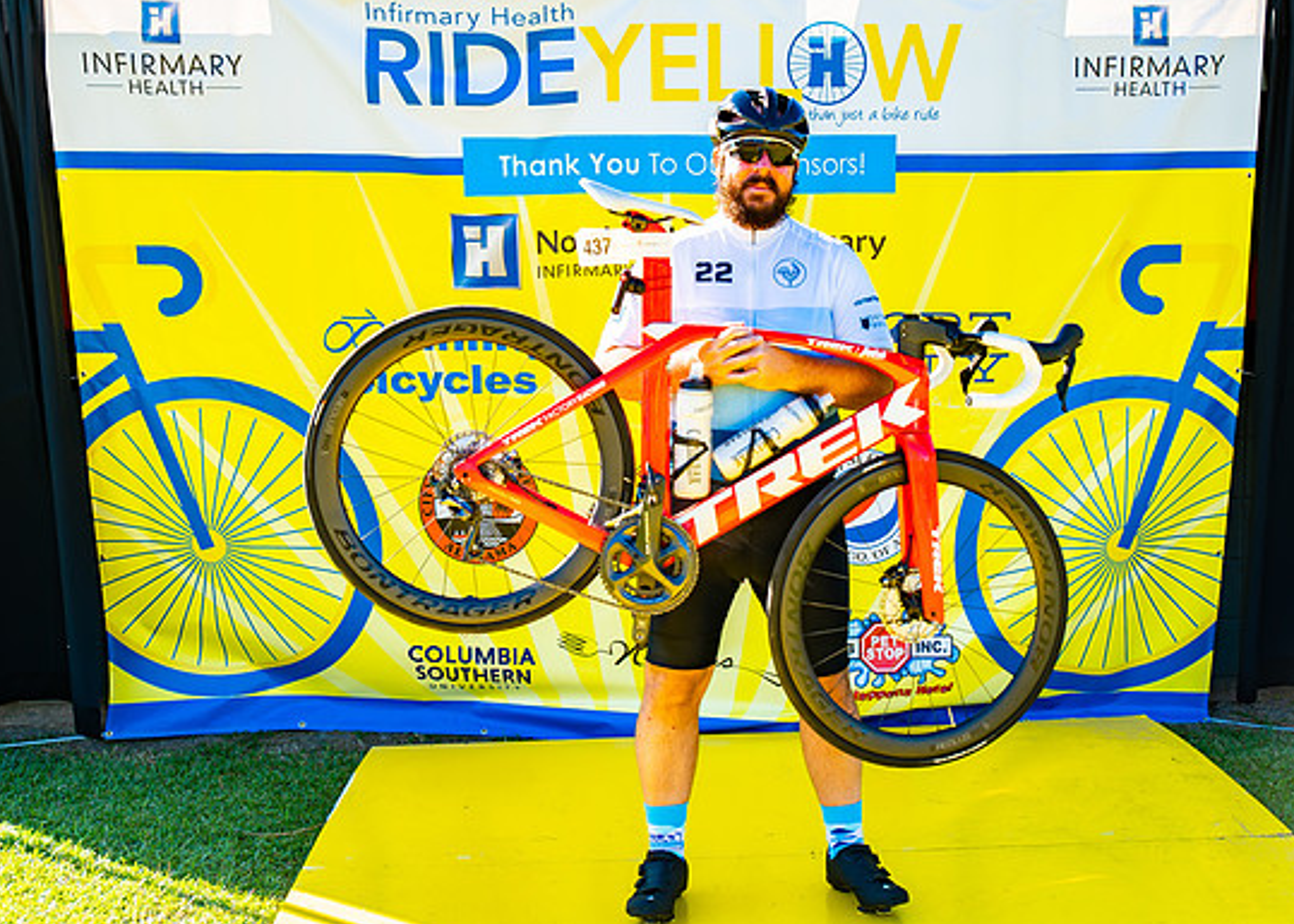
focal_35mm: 48
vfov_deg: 29.4
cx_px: 760
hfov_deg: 40.1
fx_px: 1764
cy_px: 427
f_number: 2.8
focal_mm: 38
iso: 100
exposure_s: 1/320
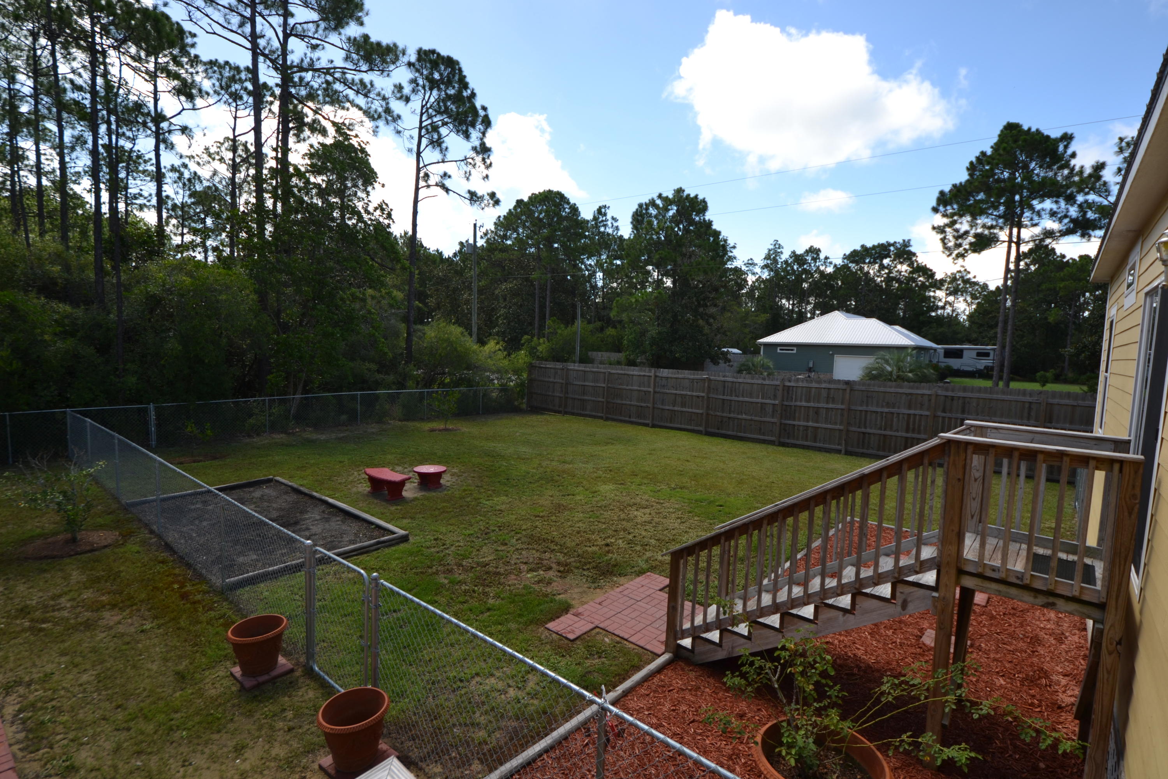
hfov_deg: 95.0
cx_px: 584
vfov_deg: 72.1
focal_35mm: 16
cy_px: 390
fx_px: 535
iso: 100
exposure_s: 1/200
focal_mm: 11
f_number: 8
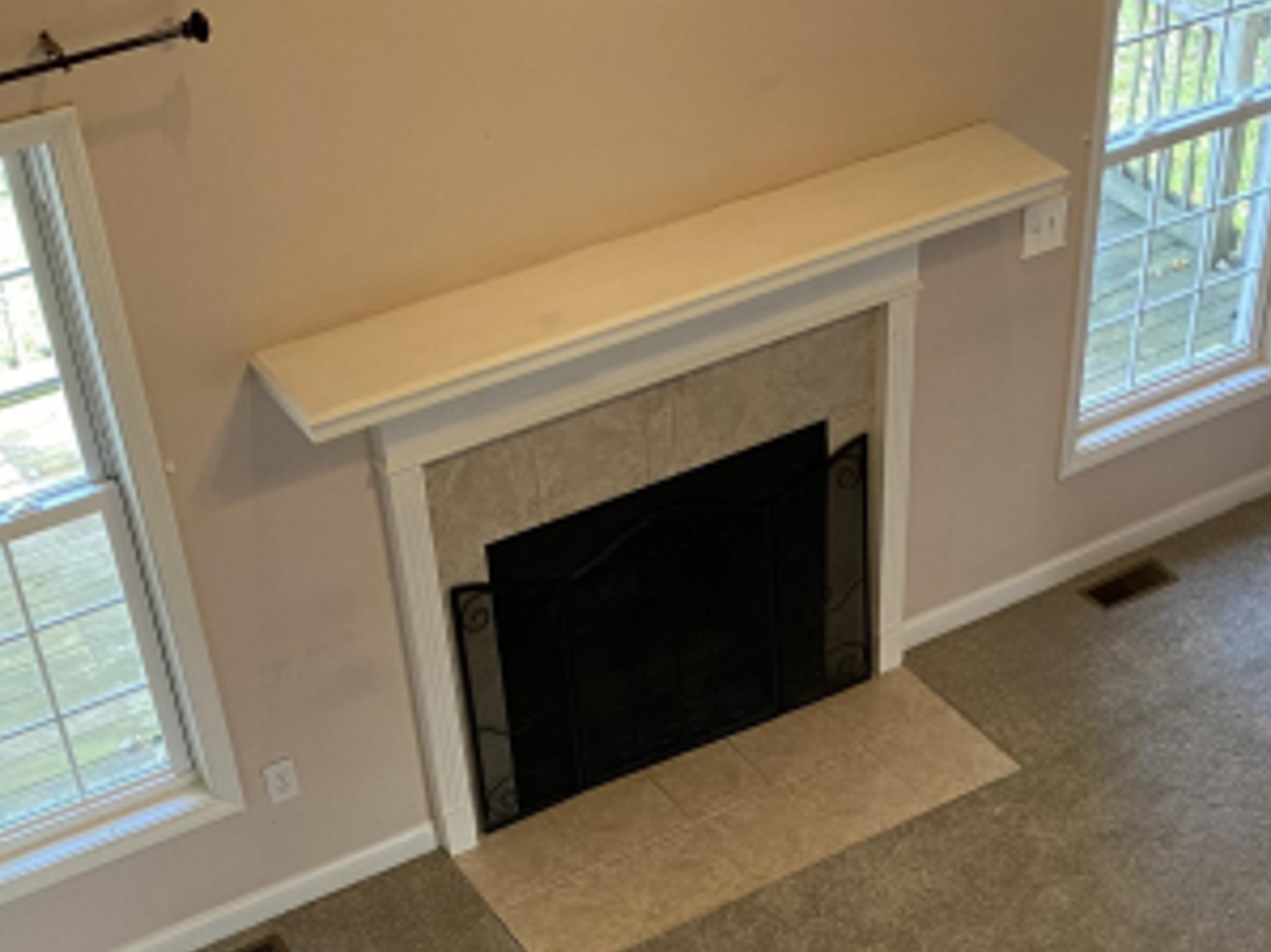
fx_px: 2129
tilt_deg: -44.2
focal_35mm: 58
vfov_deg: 24.3
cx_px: 755
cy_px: 905
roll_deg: +3.3
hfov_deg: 33.2
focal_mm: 4.25
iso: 100
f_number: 1.8
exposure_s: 1/60
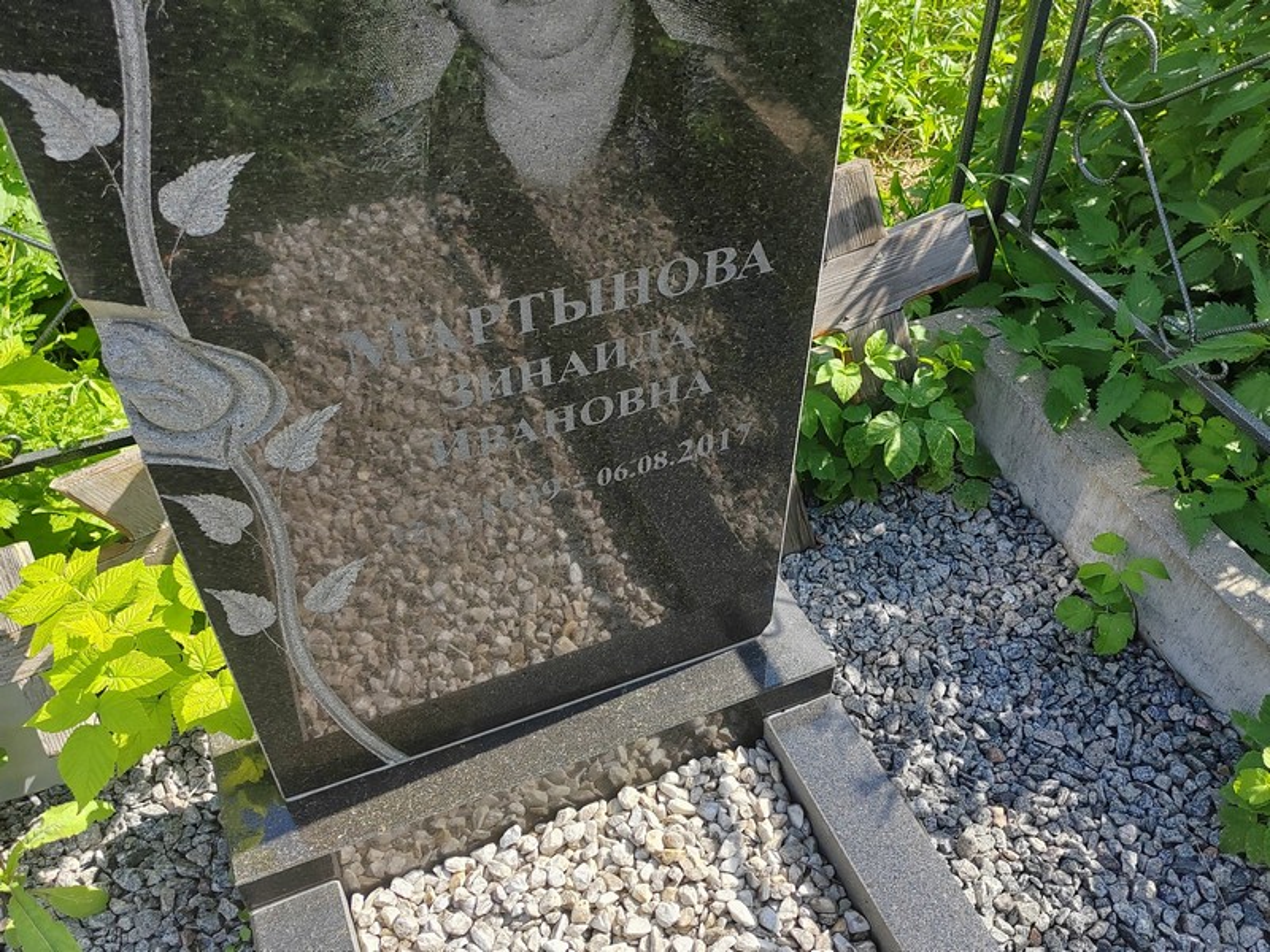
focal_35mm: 32
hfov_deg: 56.8
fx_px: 1174
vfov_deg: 44.2
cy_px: 476
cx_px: 635
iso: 100
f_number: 1.9
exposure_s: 1/1100
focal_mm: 5.52
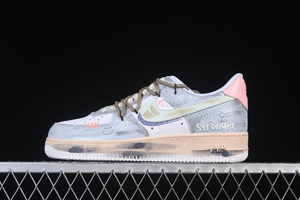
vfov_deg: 18.2
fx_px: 625
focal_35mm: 75
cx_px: 150
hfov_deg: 27.0
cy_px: 100
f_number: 8
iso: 160
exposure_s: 1/80
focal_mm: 50
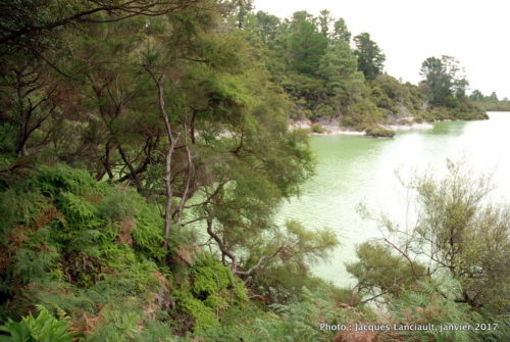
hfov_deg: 67.3
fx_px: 383
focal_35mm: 27
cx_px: 255
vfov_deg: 48.1
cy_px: 171
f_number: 3.5
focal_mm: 18
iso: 100
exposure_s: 1/125
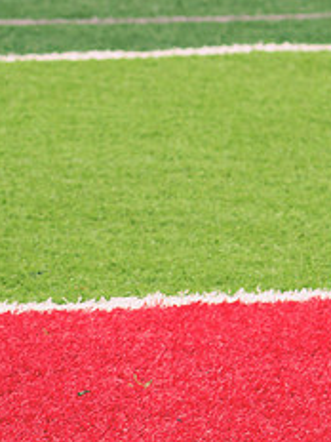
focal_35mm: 870
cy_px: 66
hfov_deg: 1.7
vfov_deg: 2.3
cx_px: 320
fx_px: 11092
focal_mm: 150
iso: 360
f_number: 6.3
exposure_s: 1/1000
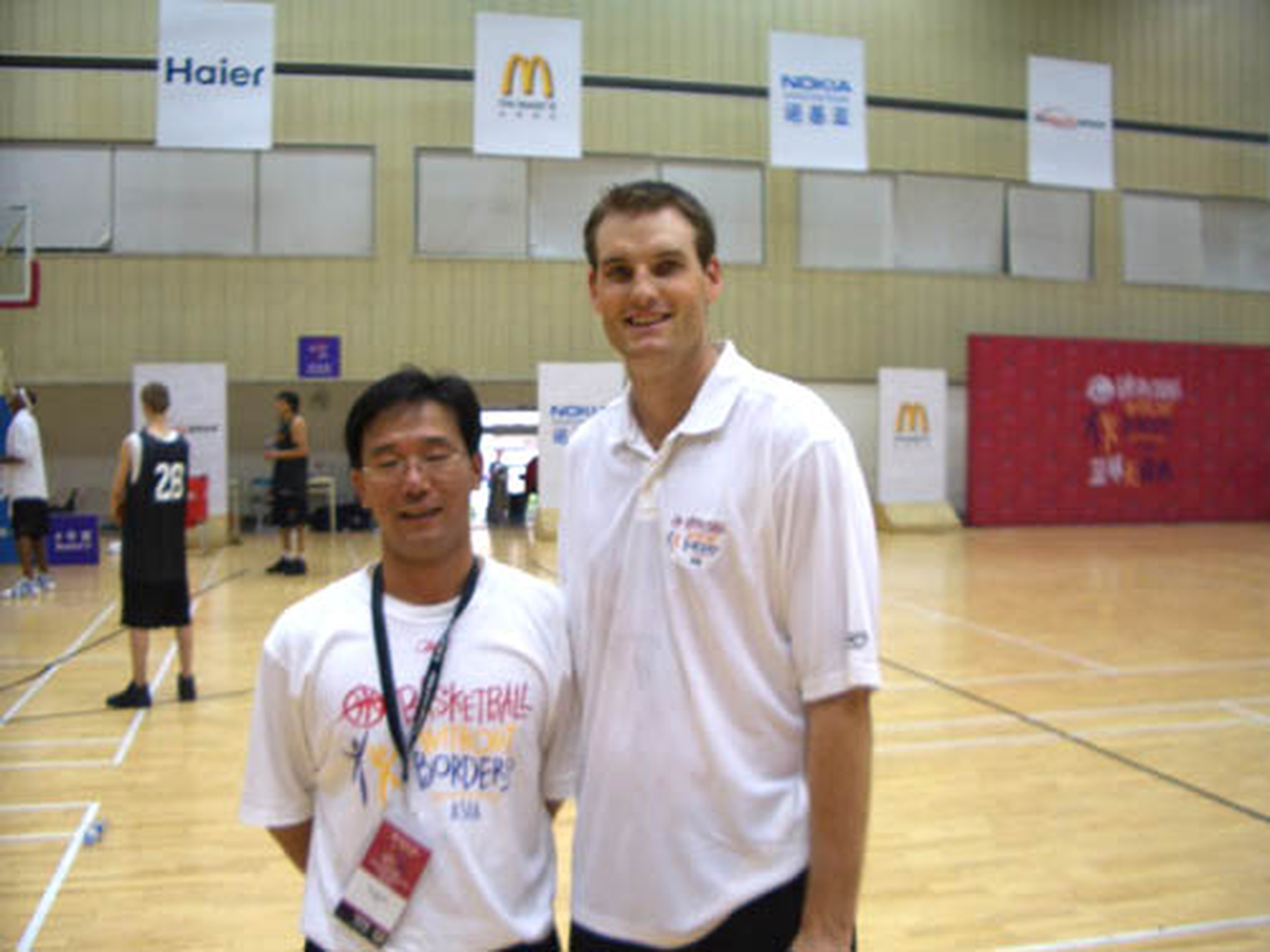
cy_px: 476
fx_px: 1284
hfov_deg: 52.6
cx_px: 635
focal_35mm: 35
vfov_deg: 40.7
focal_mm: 5.8
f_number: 2.6
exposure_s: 1/60
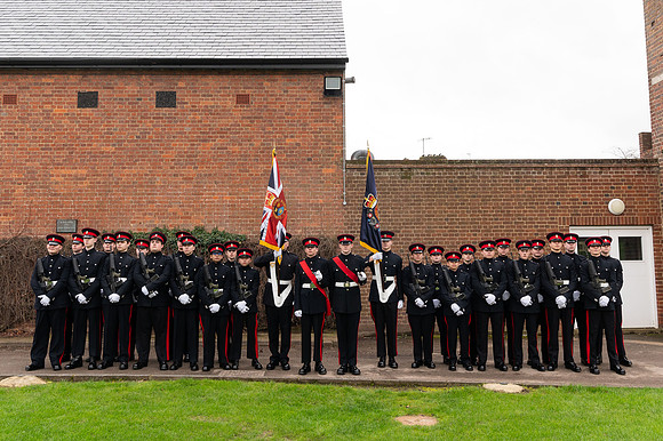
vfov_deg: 35.2
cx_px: 335
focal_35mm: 38
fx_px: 694
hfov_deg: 51.0
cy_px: 187
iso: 400
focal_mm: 28
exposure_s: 1/250
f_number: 8
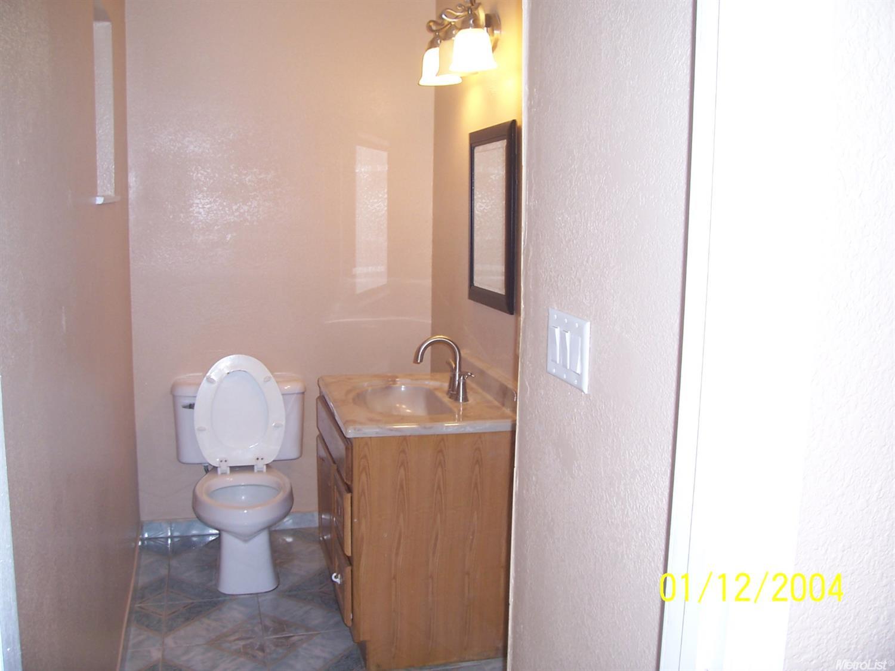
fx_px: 879
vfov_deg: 41.8
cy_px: 336
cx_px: 448
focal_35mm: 34
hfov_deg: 54.0
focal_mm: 5.6
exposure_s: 1/60
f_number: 2.7
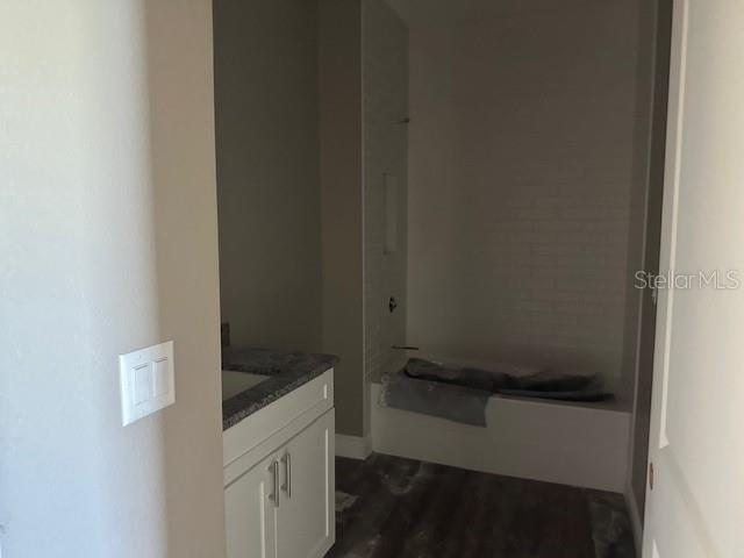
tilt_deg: -5.9
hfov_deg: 71.6
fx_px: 516
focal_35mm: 24
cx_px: 372
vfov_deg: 56.8
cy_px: 279
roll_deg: +0.0
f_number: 1.78
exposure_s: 1/35
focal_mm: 6.86
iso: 1000
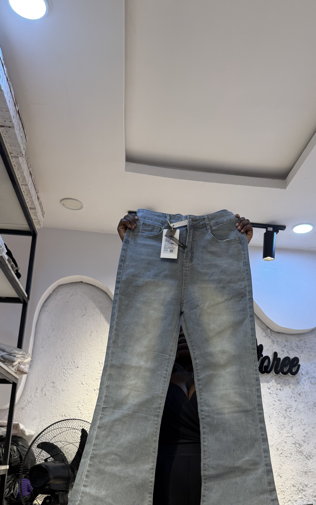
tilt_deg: +17.6
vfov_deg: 57.5
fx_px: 455
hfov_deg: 38.1
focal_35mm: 33
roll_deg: -1.7
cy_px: 314
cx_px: 192
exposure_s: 1/100
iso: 80
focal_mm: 6.76
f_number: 1.78
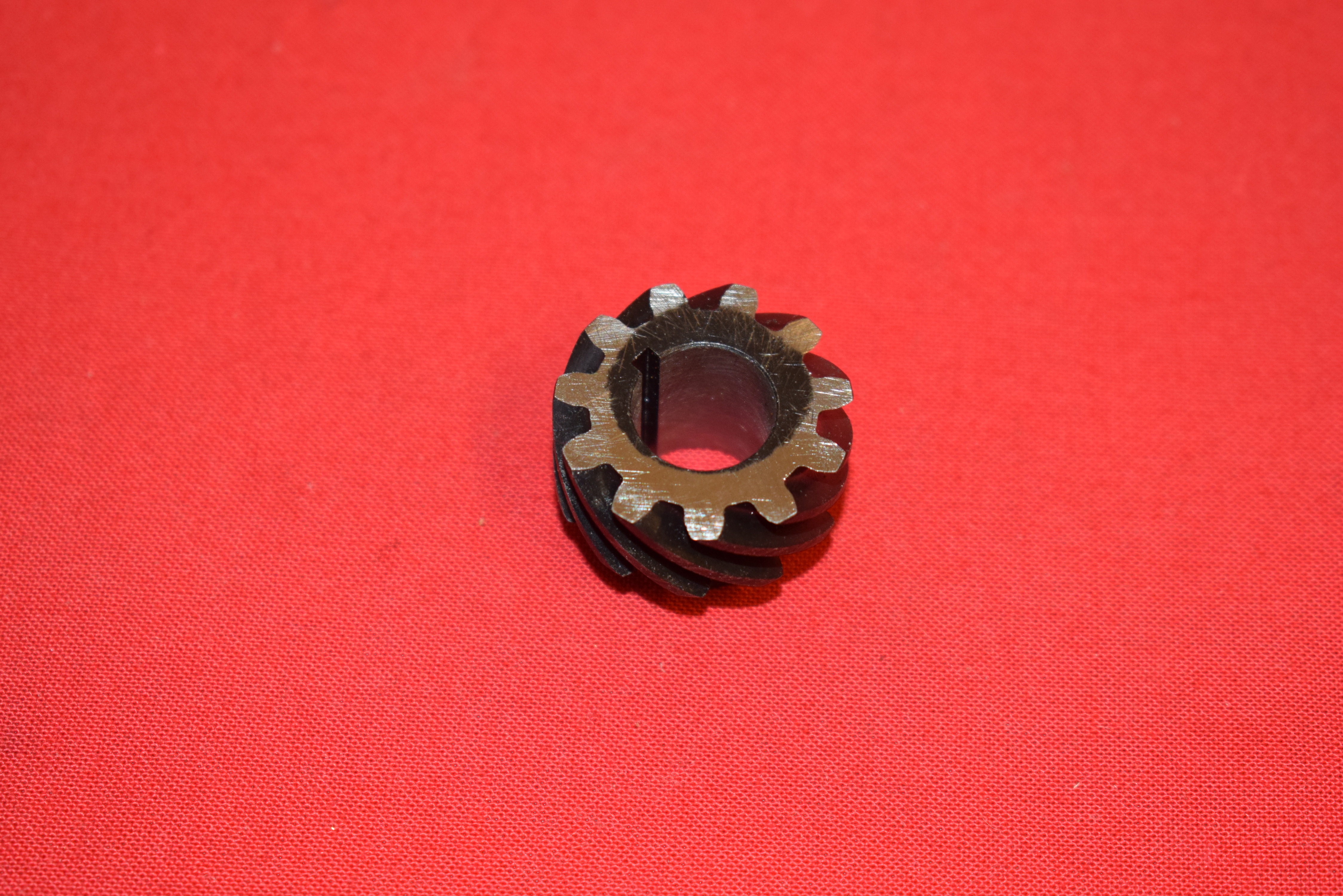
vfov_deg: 16.6
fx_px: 3078
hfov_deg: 24.6
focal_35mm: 82
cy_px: 448
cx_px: 672
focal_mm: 55
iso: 800
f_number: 5.6
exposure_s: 1/60
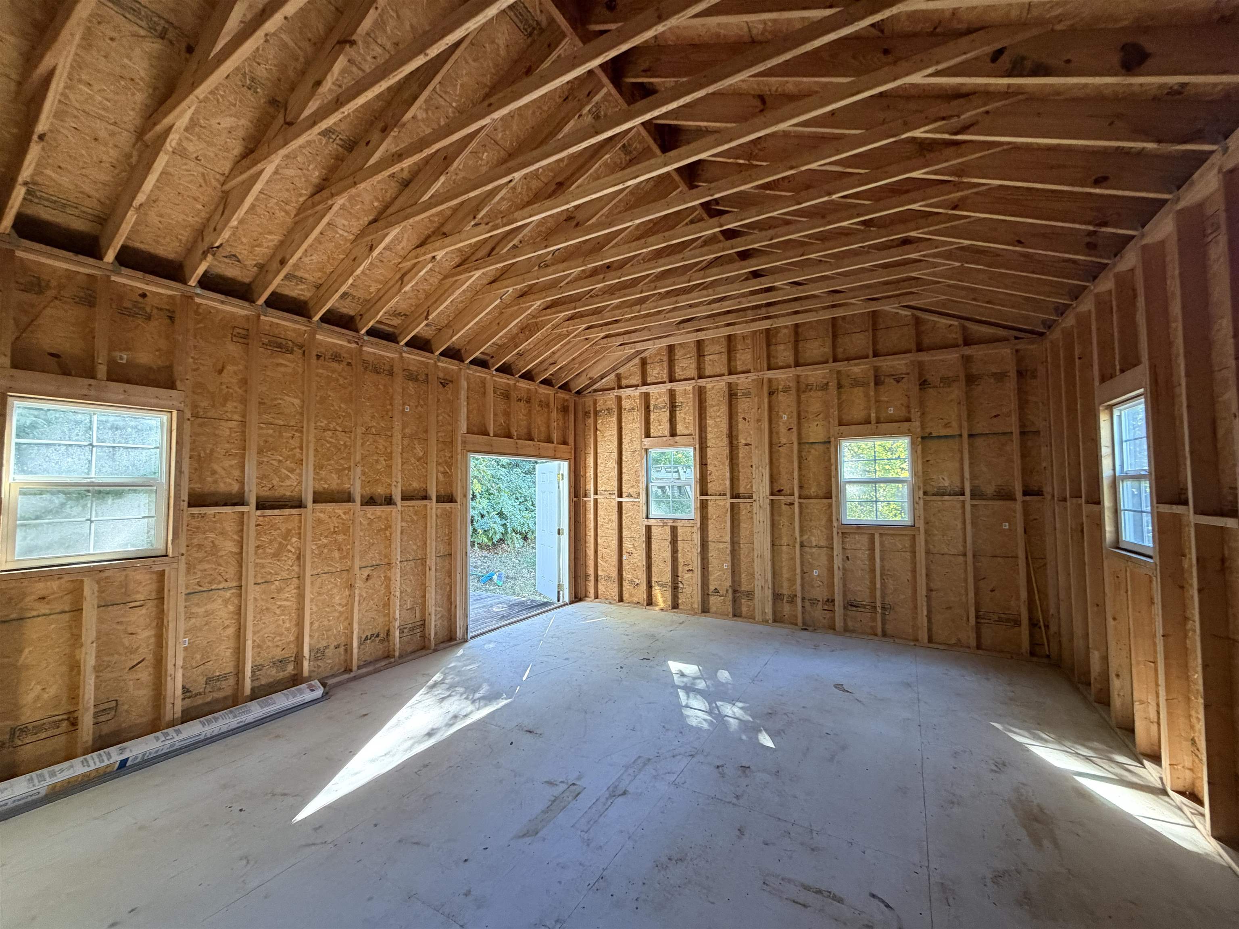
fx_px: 501
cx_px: 620
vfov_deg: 85.7
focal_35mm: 14
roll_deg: +0.7
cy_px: 464
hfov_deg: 102.1
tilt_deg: +2.6
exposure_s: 1/60
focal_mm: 2.22
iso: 400
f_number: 2.2
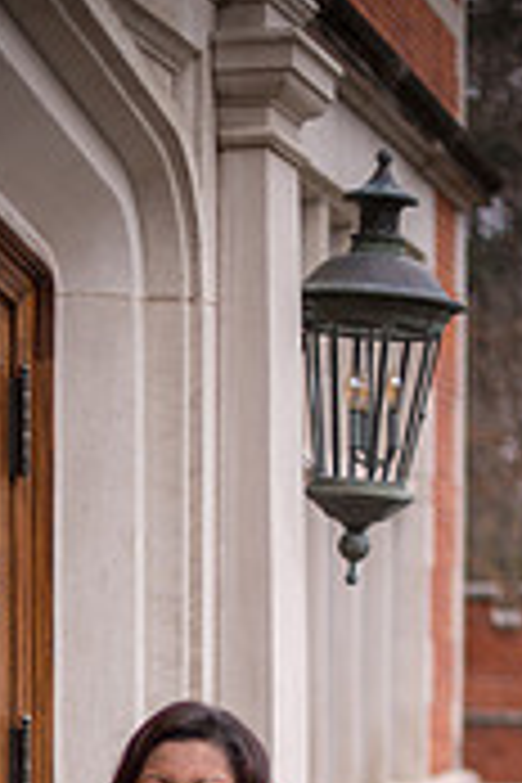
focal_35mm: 129
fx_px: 2806
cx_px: 72
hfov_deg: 10.6
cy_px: 958
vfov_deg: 15.3
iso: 200
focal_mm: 50
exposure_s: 1/125
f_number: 1.4
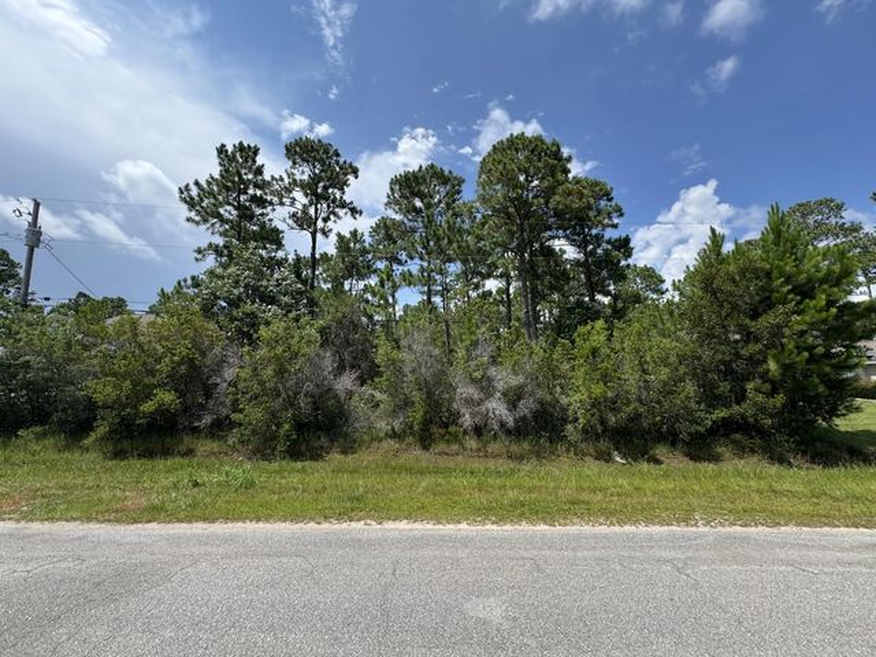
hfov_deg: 102.1
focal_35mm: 14
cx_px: 438
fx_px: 354
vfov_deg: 85.7
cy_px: 328
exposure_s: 1/956
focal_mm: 2.22
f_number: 2.2
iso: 50
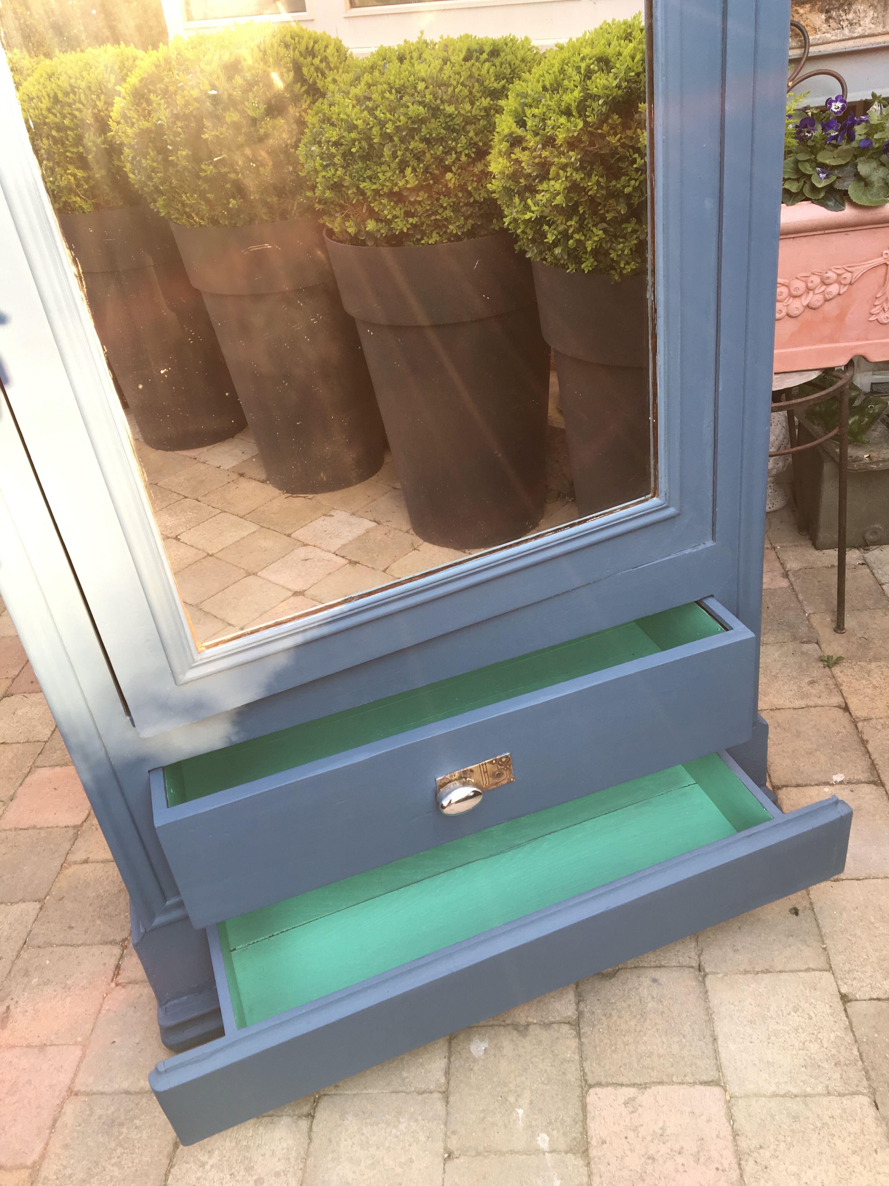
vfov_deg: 61.7
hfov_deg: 48.2
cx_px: 444
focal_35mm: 29
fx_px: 993
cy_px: 593
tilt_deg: -29.5
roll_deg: +8.6
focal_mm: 4.15
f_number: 2.2
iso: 25
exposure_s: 1/100
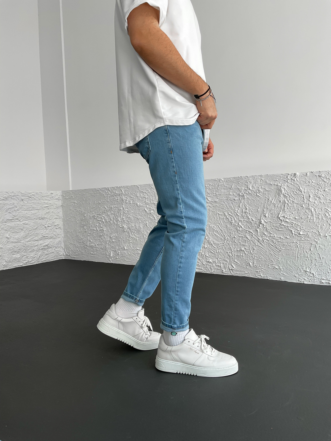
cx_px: 166
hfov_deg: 48.2
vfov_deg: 61.7
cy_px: 220
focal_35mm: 29
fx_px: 370
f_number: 1.8
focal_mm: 3
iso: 16
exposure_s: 1/125
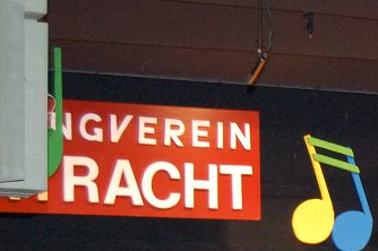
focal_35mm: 175
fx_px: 1836
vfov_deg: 7.8
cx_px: 484
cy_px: 241
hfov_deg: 11.5
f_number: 5
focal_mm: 38
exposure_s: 1/60
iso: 1600
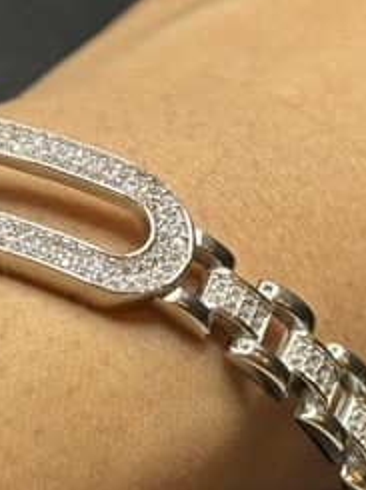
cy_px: 142
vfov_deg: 12.6
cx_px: 152
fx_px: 2219
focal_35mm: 157
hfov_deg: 9.4
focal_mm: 6.76
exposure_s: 1/60
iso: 80
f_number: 1.78
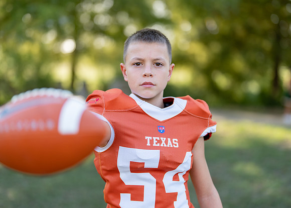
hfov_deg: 34.5
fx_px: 469
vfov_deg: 25.0
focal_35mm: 57
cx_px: 152
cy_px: 95
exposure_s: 1/1250
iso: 100
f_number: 1.2
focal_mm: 50
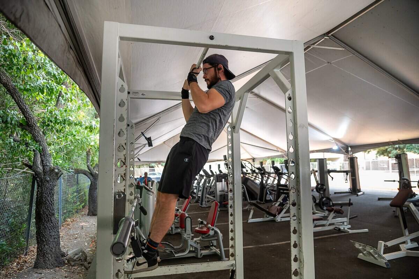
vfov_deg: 53.1
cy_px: 140
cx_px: 210
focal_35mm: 24
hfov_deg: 73.8
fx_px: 279
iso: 800
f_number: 4
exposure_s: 1/125
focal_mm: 24
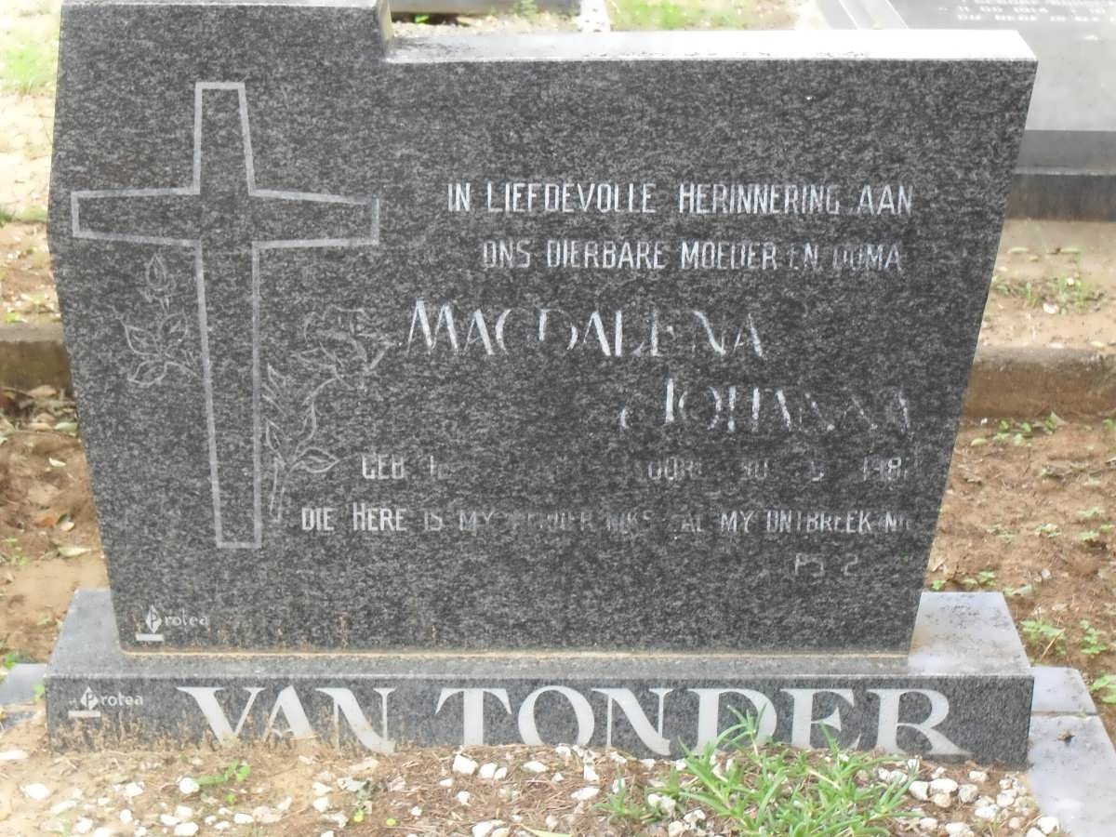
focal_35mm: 77
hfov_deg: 25.3
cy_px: 418
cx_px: 558
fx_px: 2482
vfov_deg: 19.1
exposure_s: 1/60
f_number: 5
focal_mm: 13.6
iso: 240
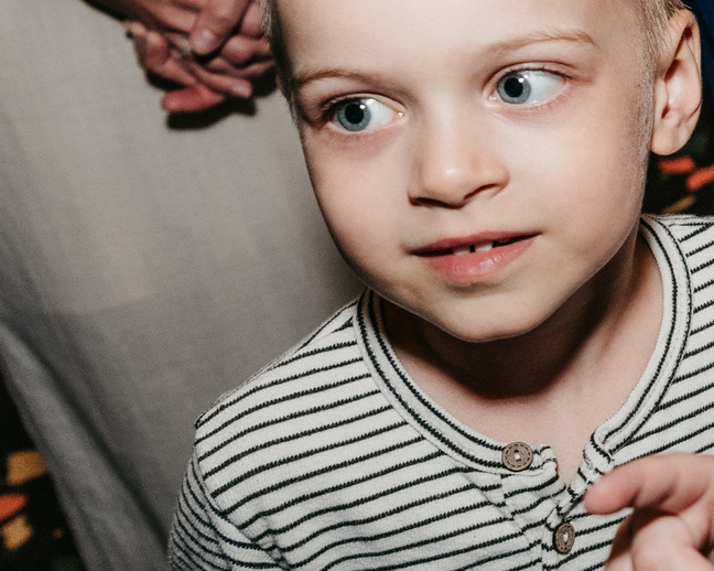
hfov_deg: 18.3
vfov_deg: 16.9
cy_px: -13
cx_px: 1157
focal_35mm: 89
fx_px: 1880
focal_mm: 24
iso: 640
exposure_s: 1/160
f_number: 4.5
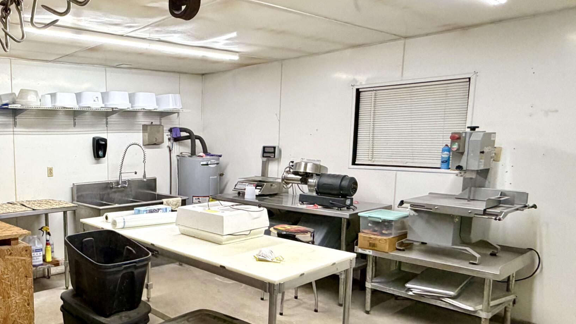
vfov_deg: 41.4
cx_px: 86
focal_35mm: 28
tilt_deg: -5.2
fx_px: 428
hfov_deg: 60.3
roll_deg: +0.9
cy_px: 185
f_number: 2.2
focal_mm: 2.22
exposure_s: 1/120
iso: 250
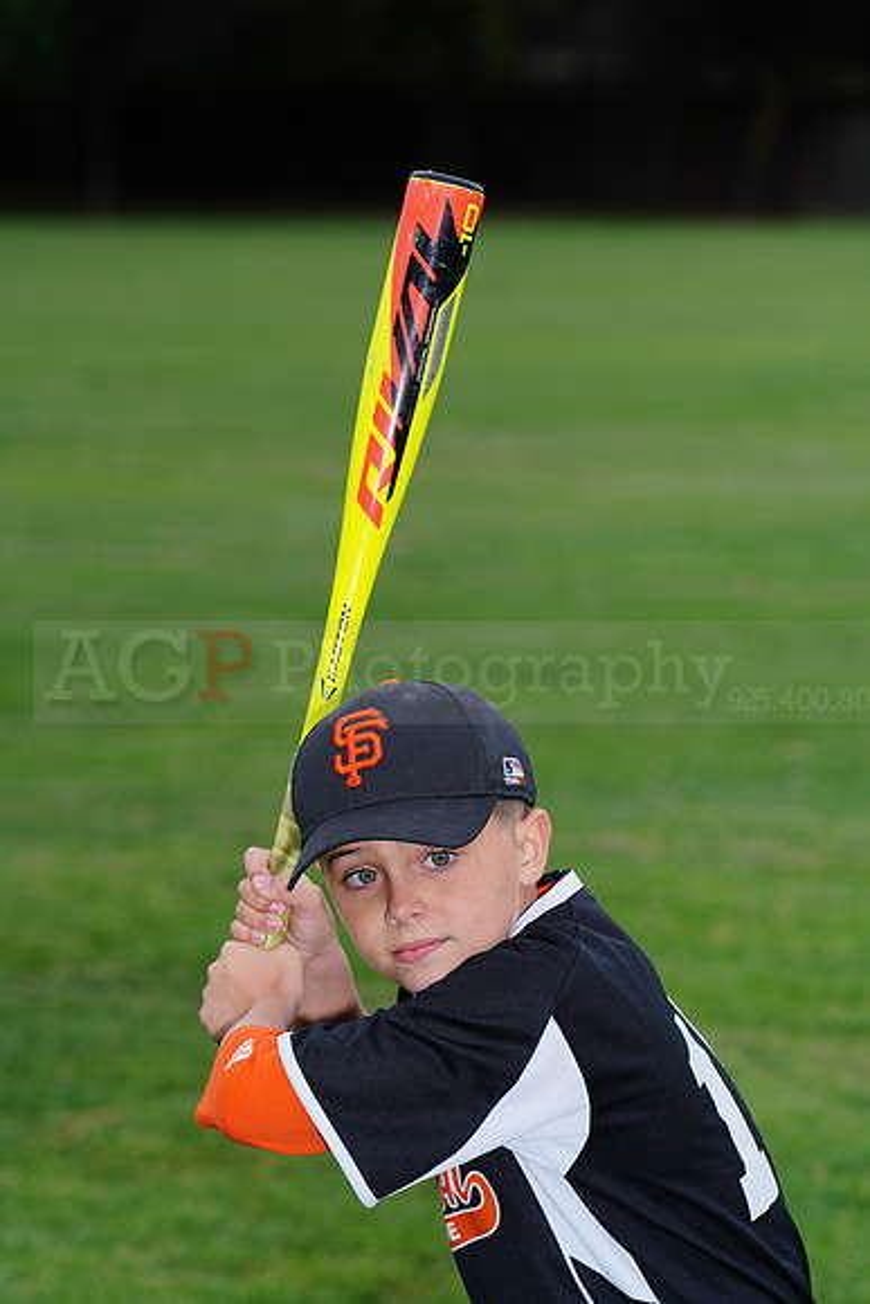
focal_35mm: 195
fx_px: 7064
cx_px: 435
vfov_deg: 10.5
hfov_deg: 7.0
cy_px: 652
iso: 200
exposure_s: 1/200
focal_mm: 195
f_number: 8
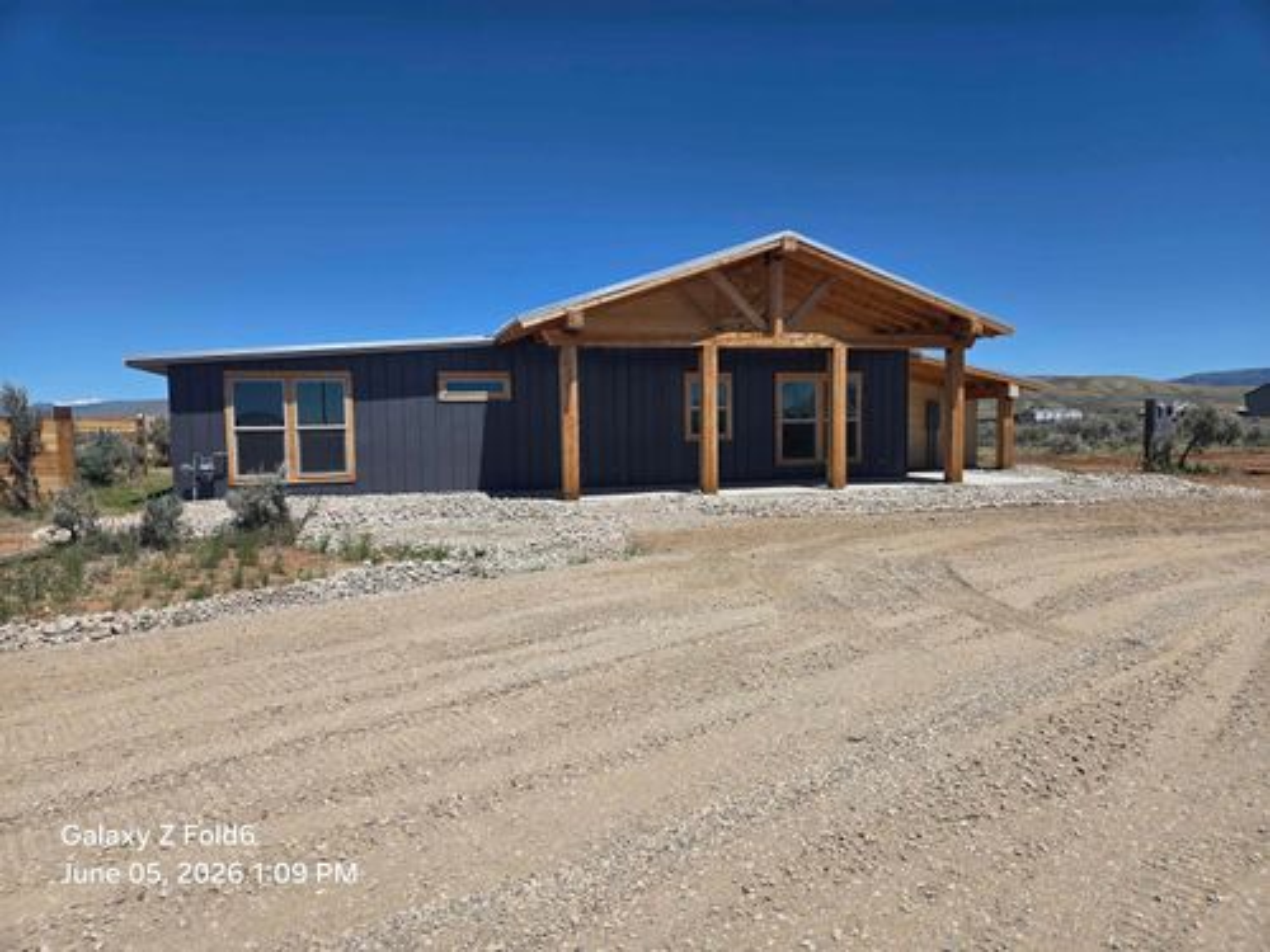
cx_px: 635
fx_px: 844
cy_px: 476
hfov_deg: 73.9
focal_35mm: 23
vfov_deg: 58.9
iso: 32
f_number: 1.8
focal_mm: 5.4
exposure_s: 1/2921
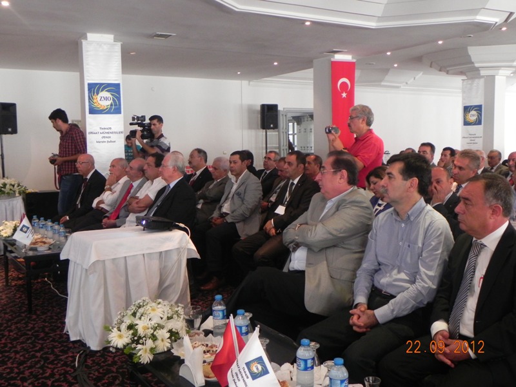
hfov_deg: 50.1
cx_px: 258
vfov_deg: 38.7
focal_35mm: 37
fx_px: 552
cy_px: 194
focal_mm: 6.6
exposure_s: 1/27
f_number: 3.2
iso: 400
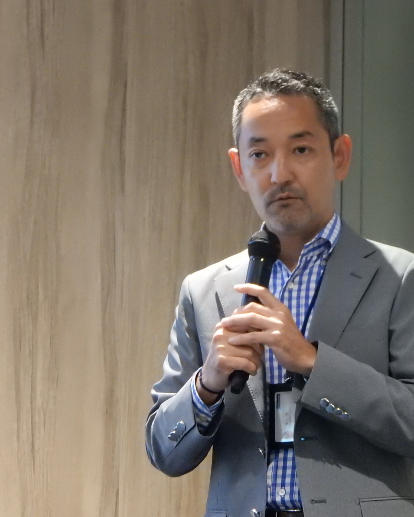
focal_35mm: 153
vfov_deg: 12.6
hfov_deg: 10.1
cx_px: 305
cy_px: 258
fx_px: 2344
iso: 1600
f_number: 5.5
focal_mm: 21
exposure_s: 1/30
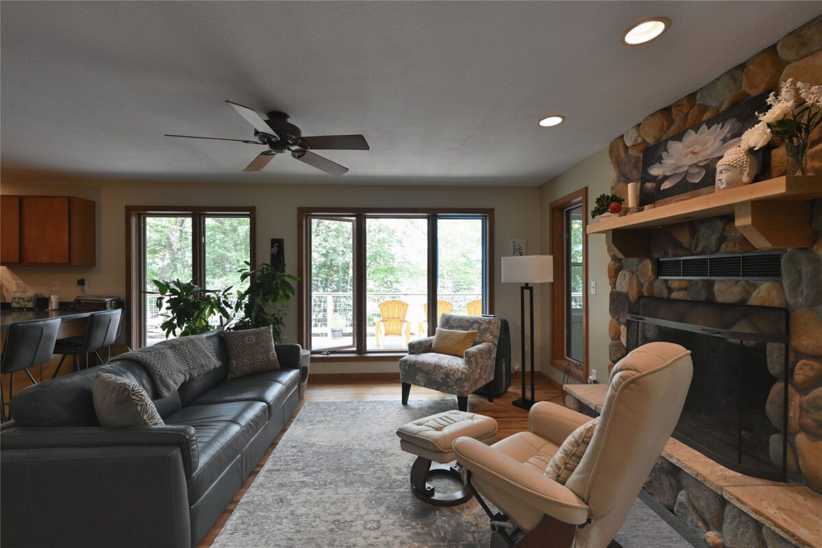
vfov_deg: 75.5
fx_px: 354
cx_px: 411
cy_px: 274
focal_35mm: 16
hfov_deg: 98.5
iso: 250
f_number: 5.6
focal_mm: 15.5
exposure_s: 1/40
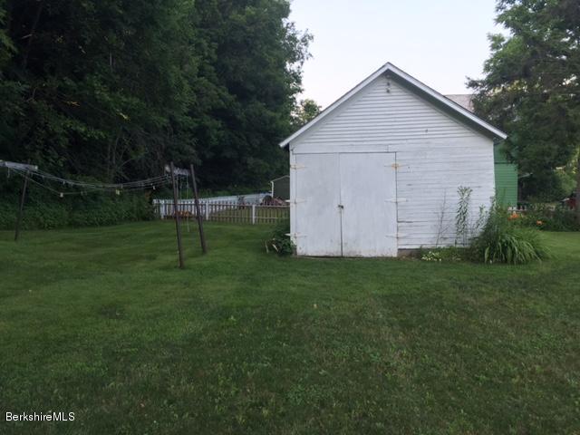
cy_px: 218
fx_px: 486
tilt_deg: -3.5
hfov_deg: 61.7
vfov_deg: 48.2
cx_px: 290
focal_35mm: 29
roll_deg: +0.1
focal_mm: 4.15
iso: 32
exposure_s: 1/121
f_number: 2.2
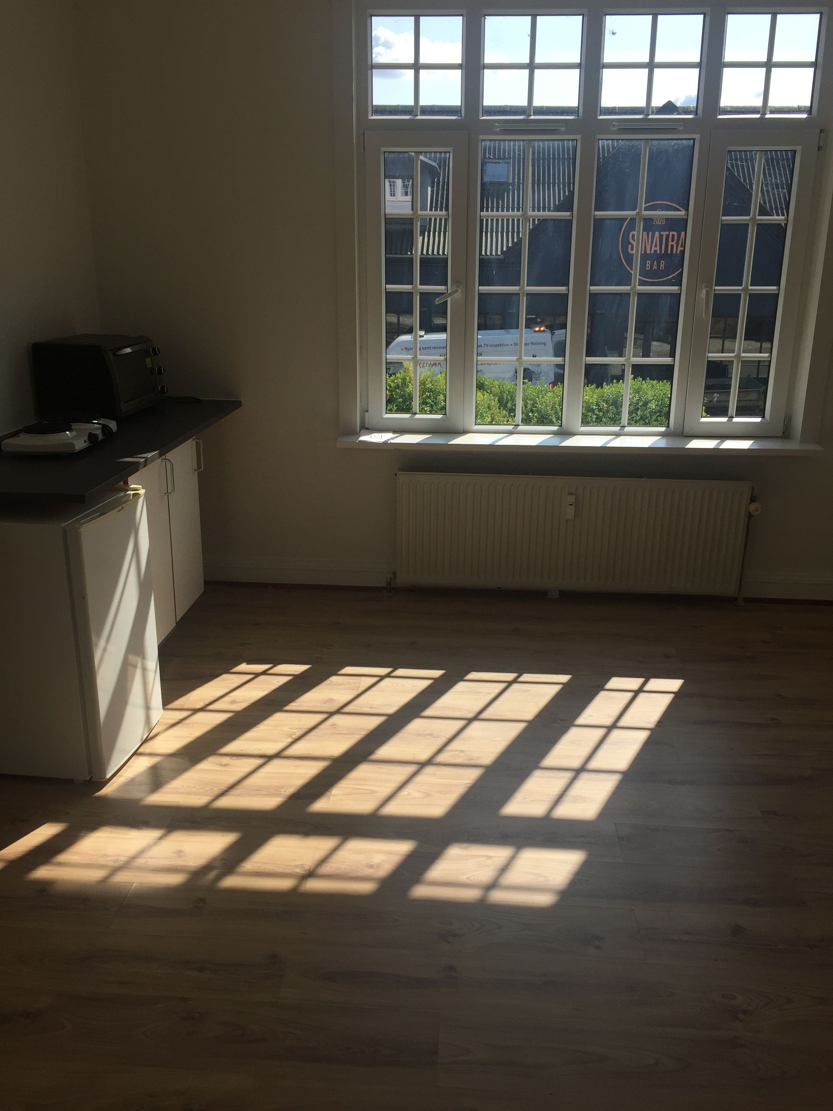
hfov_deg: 48.2
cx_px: 416
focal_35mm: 29
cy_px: 556
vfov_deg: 61.7
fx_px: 930
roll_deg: -0.2
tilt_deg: -16.9
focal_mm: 4.15
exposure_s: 1/1199
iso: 32
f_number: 2.2
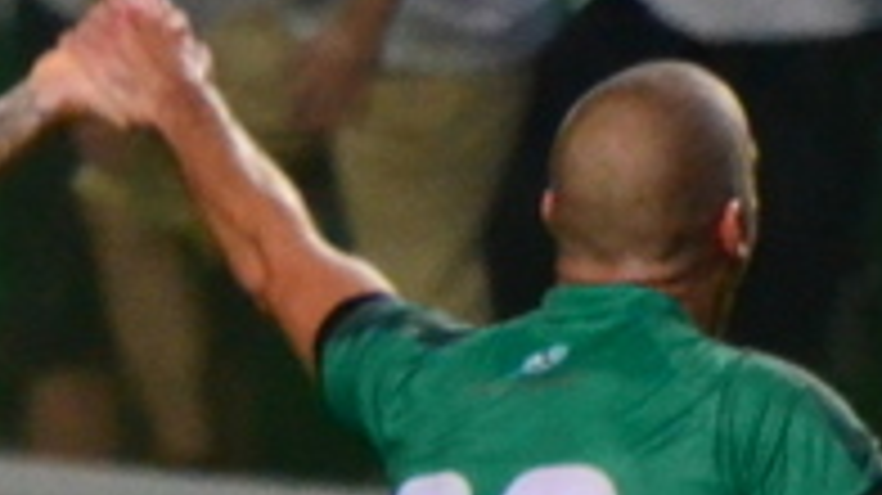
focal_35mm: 2687
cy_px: 137
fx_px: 62807
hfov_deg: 0.8
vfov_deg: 0.5
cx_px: -1408
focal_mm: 280
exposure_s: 1/500
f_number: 6.3
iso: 4000
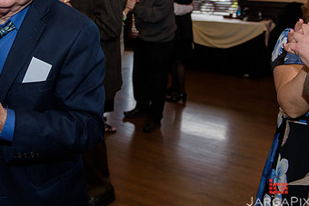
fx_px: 395
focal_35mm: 46
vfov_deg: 28.8
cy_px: 50
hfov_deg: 41.2
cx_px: 70
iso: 1250
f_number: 3.2
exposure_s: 1/125
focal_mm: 27
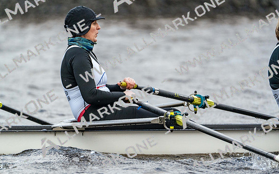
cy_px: 84
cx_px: 139
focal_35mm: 512
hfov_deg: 4.1
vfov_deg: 2.6
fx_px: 3894
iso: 5000
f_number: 6.3
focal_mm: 500
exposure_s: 1/1600
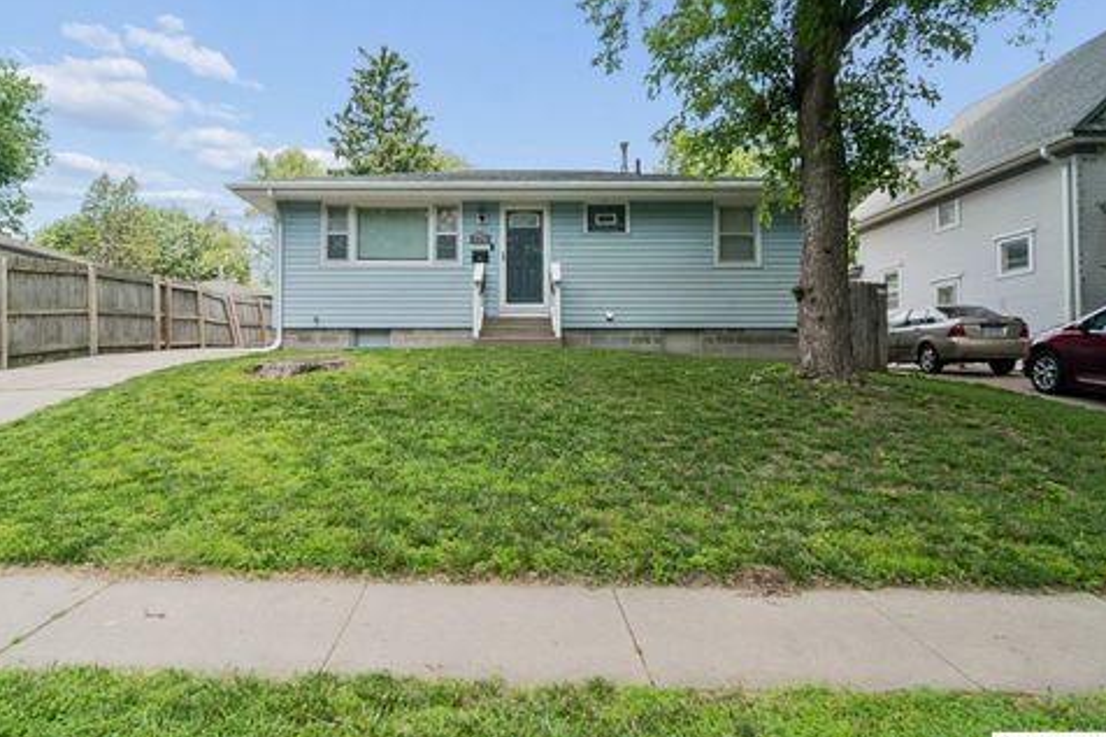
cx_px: 541
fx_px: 645
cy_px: 378
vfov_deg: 59.4
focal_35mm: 21
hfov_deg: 81.2
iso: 200
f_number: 8
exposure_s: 1/125
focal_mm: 20
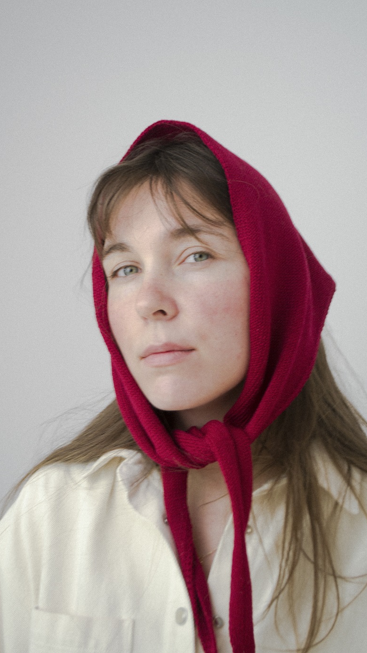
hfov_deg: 19.1
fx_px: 1090
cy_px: 327
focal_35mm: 63
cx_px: 156
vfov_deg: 33.3
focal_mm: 40
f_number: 5.3
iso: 100
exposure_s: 1/50
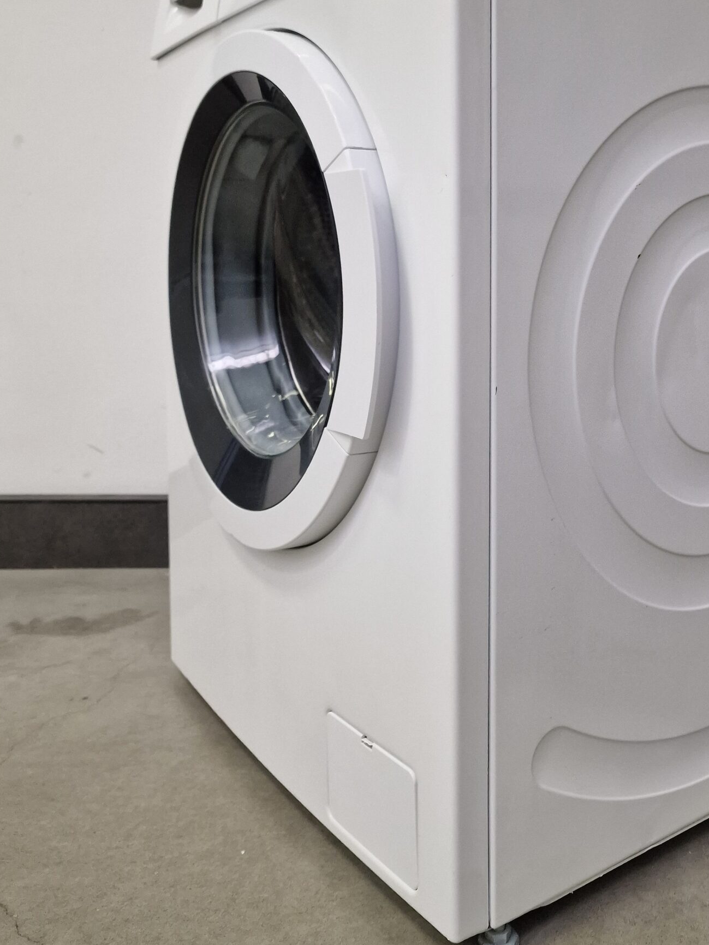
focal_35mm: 34
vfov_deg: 53.1
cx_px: 511
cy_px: 327
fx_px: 929
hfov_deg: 40.9
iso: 500
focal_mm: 6.4
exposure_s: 1/100
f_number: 1.8
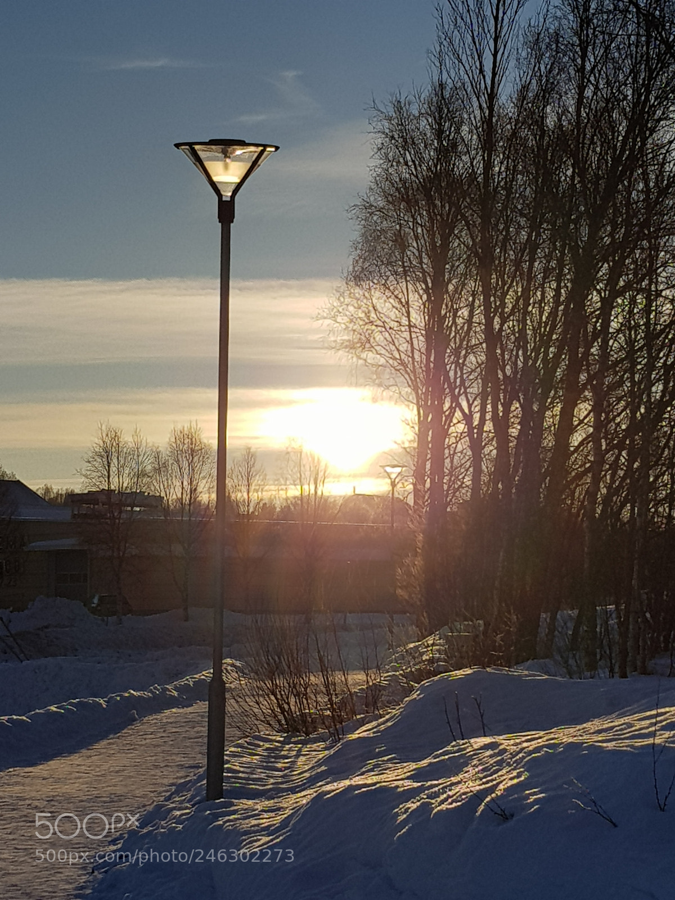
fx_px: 676
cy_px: 450
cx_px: 338
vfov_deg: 67.3
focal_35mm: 26
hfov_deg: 53.1
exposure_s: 1/11008
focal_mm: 4.2
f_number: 1.7
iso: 40
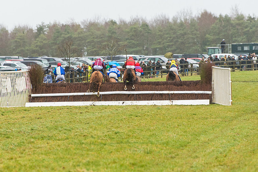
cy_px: 86
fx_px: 2370
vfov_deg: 4.2
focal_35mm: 331
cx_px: 128
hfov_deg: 6.2
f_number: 4
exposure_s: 1/1000
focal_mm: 200
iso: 1000
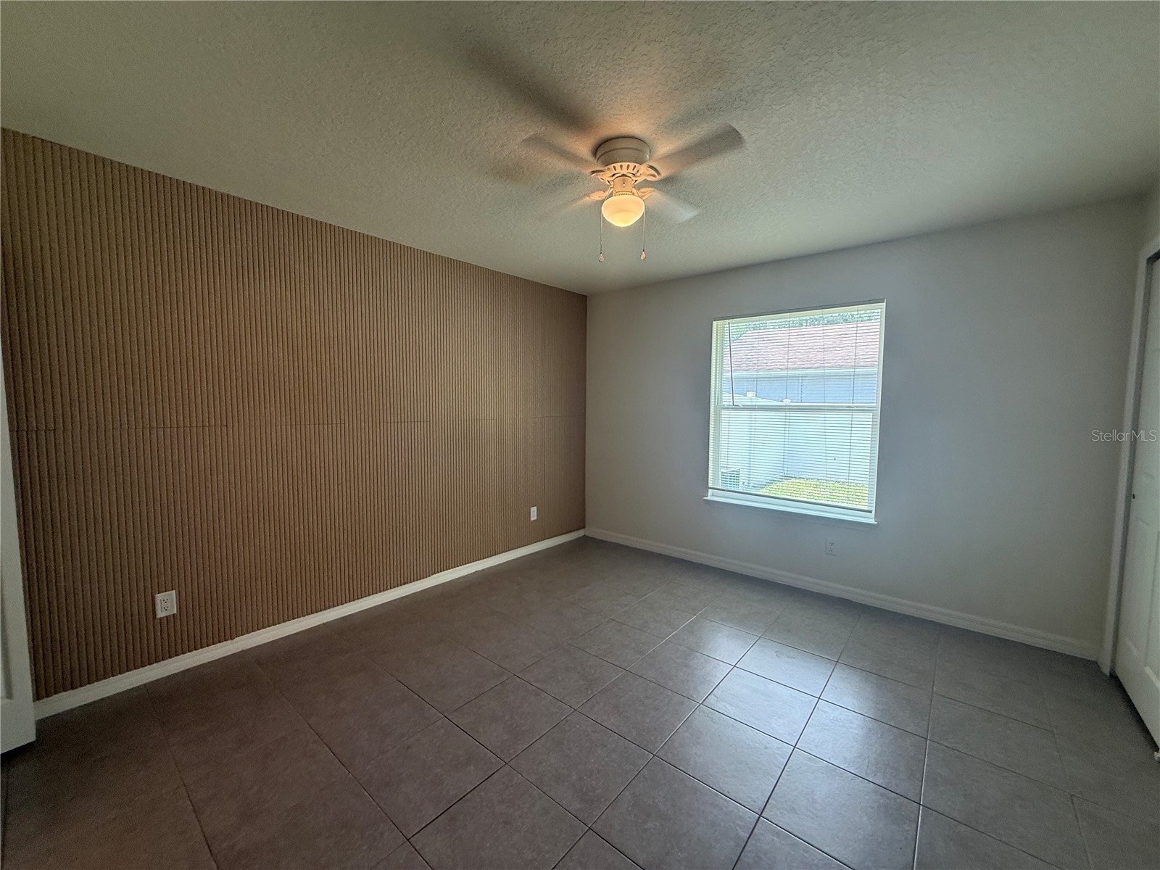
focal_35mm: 14
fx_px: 469
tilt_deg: -5.4
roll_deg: -0.6
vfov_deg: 85.7
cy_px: 435
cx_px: 580
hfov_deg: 102.1
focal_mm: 2.22
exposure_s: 1/120
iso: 100
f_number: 2.2
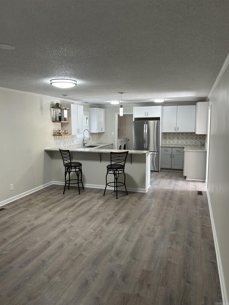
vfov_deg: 67.3
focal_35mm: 26
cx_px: 114
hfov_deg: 53.1
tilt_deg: -7.9
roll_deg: -0.7
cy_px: 152
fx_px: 229
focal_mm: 5.7
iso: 100
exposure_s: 1/60
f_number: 1.5
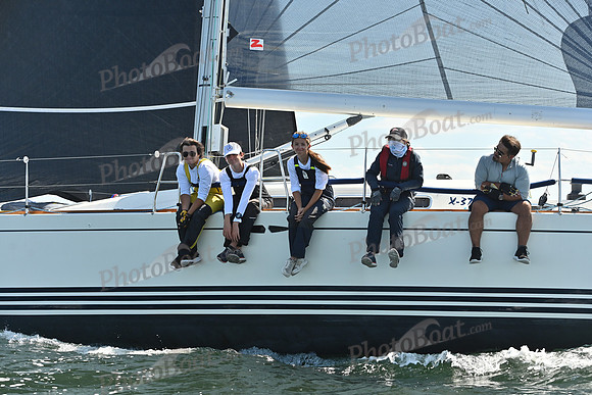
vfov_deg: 19.5
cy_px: 198
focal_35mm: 70
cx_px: 296
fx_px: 1151
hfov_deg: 28.8
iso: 250
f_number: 5
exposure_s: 1/1250
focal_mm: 70
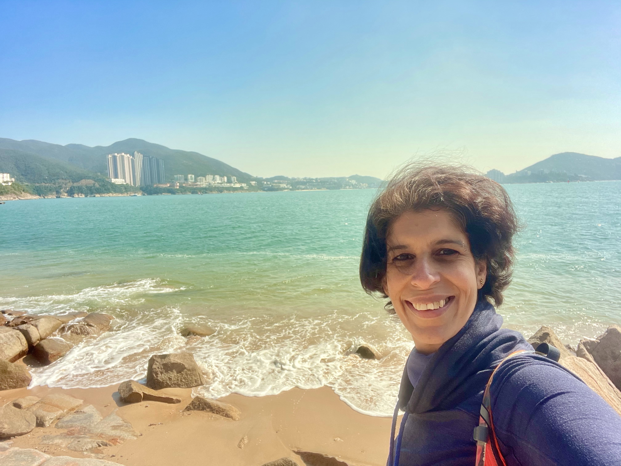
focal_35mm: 23
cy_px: 233
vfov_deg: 58.9
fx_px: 413
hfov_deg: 73.9
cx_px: 310
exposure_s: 1/1038
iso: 25
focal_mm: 2.71
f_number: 2.2
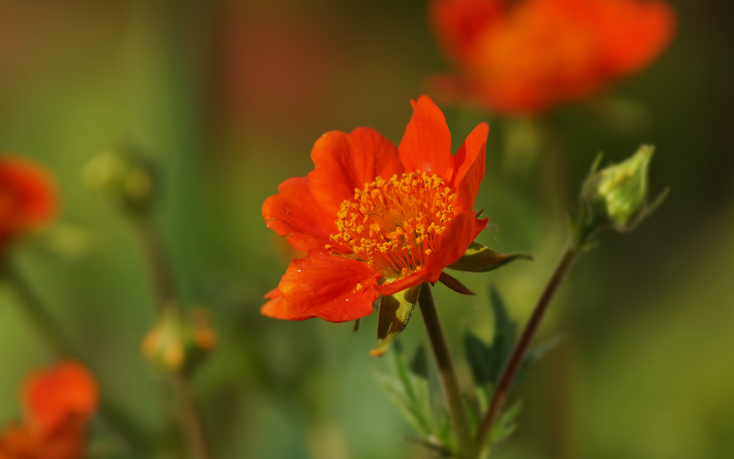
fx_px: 7042
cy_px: 237
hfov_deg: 6.0
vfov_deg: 3.7
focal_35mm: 352
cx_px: 368
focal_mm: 230
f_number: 9
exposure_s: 1/400
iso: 160
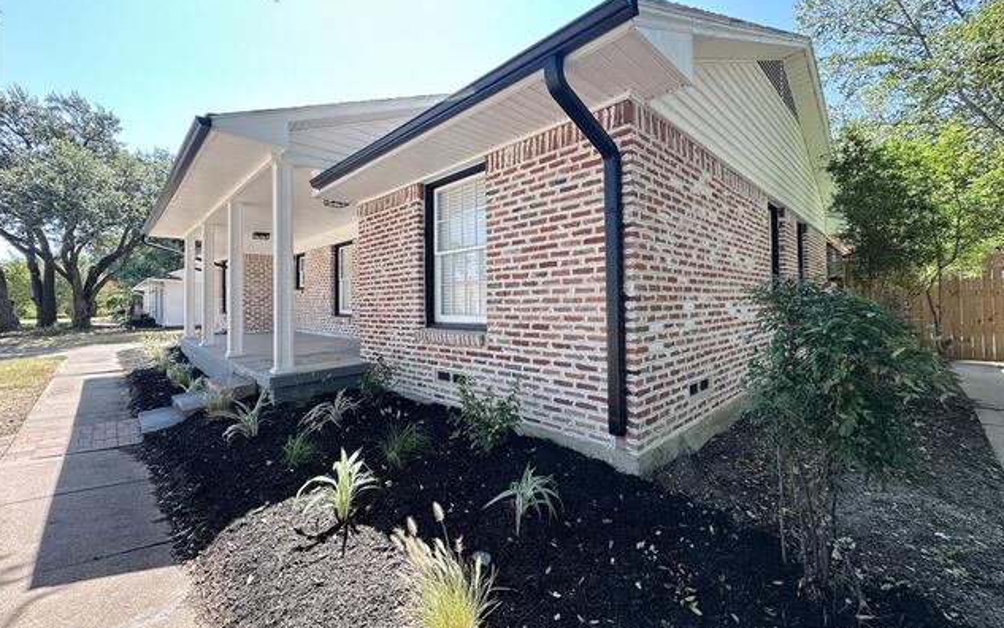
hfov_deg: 101.4
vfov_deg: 74.8
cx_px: 500
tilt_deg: +0.7
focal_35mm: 15
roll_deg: +0.3
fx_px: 411
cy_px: 297
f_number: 2.2
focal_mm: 2.22
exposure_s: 1/216
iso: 40
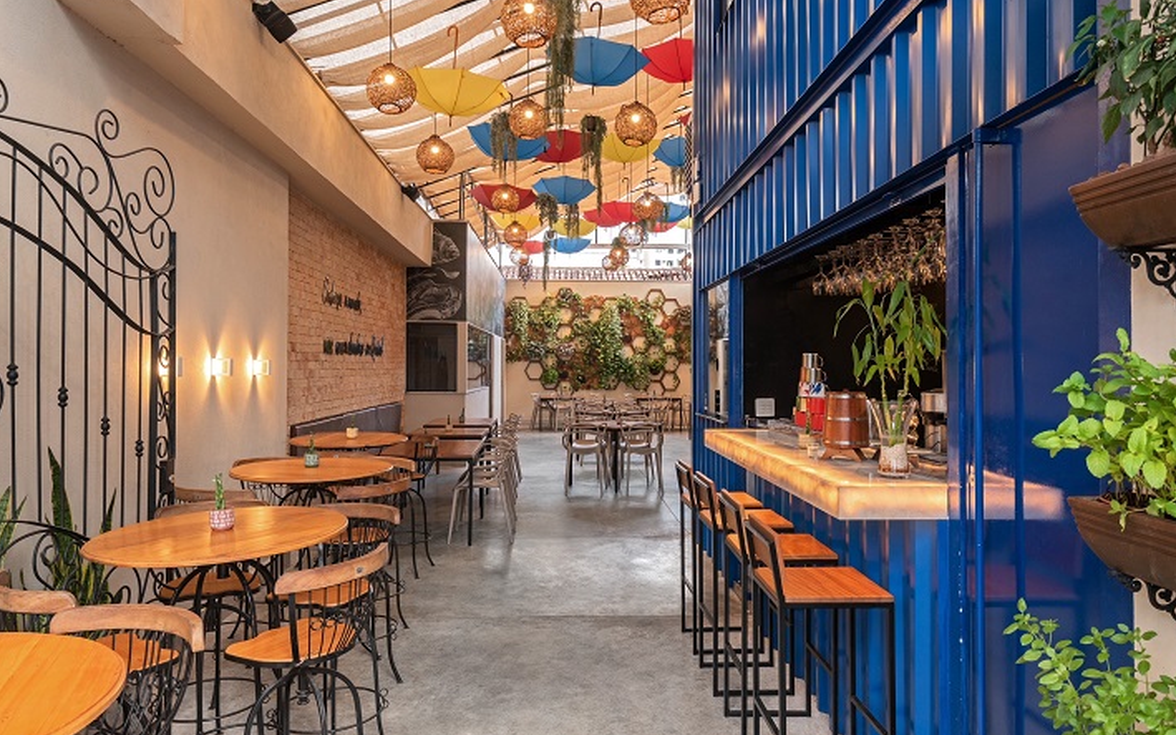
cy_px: 364
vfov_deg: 49.3
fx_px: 801
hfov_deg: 72.5
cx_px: 594
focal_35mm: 25
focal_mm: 24
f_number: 10
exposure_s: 1/4
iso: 400
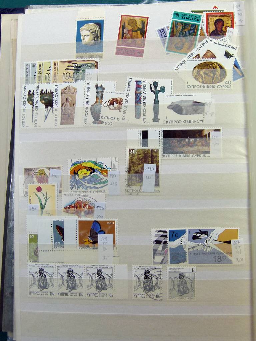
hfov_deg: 39.7
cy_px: 170
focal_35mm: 36
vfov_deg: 51.4
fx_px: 355
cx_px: 128
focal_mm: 6.5
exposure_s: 1/160
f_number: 4
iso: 100
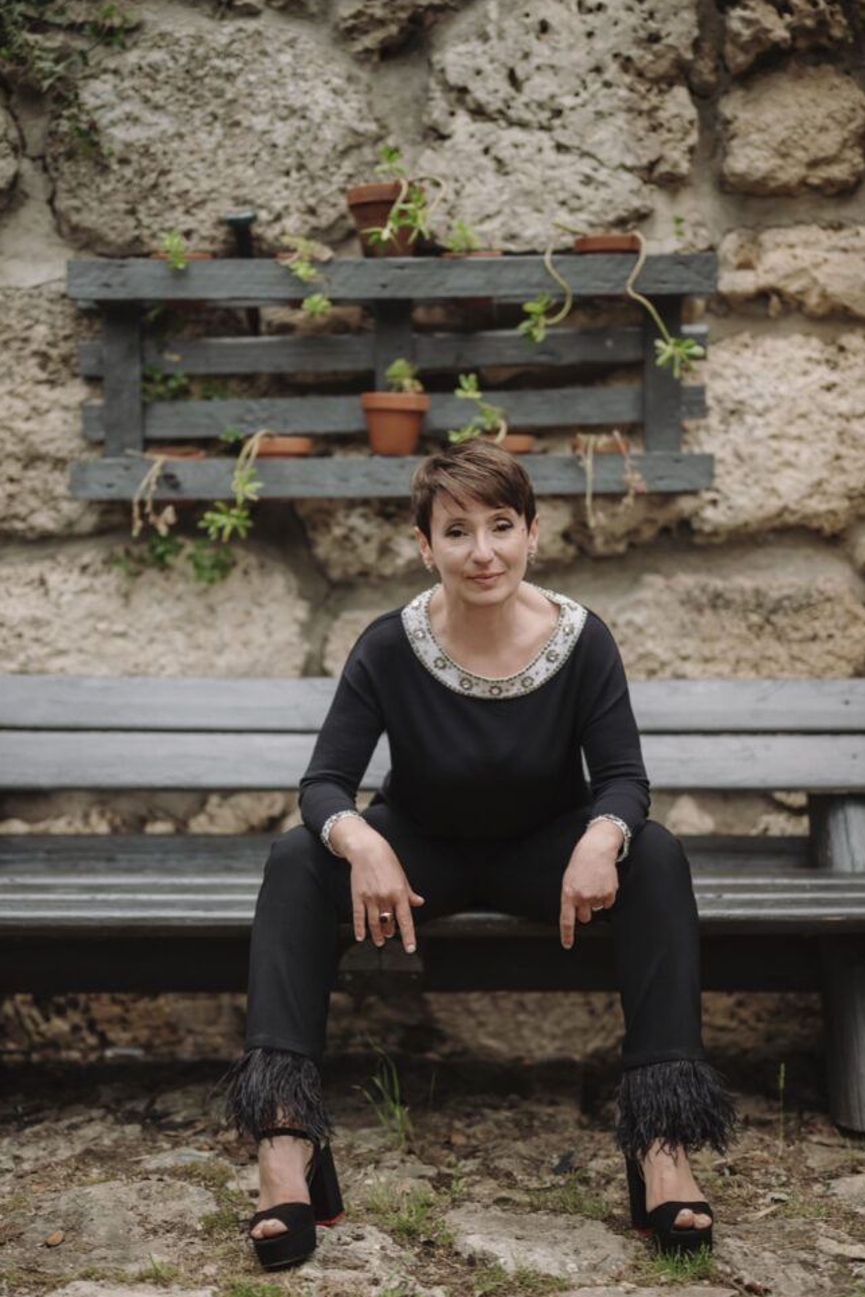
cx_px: 438
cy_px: 673
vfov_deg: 37.5
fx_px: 1910
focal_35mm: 53
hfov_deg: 25.5
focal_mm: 50
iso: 64
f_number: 1.2
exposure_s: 1/2000
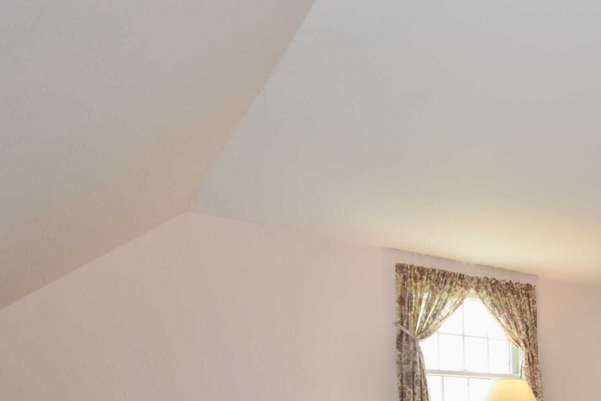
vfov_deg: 30.5
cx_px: 645
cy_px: 466
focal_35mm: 38
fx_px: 635
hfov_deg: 41.5
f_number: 4
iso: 320
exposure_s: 1/60
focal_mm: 10
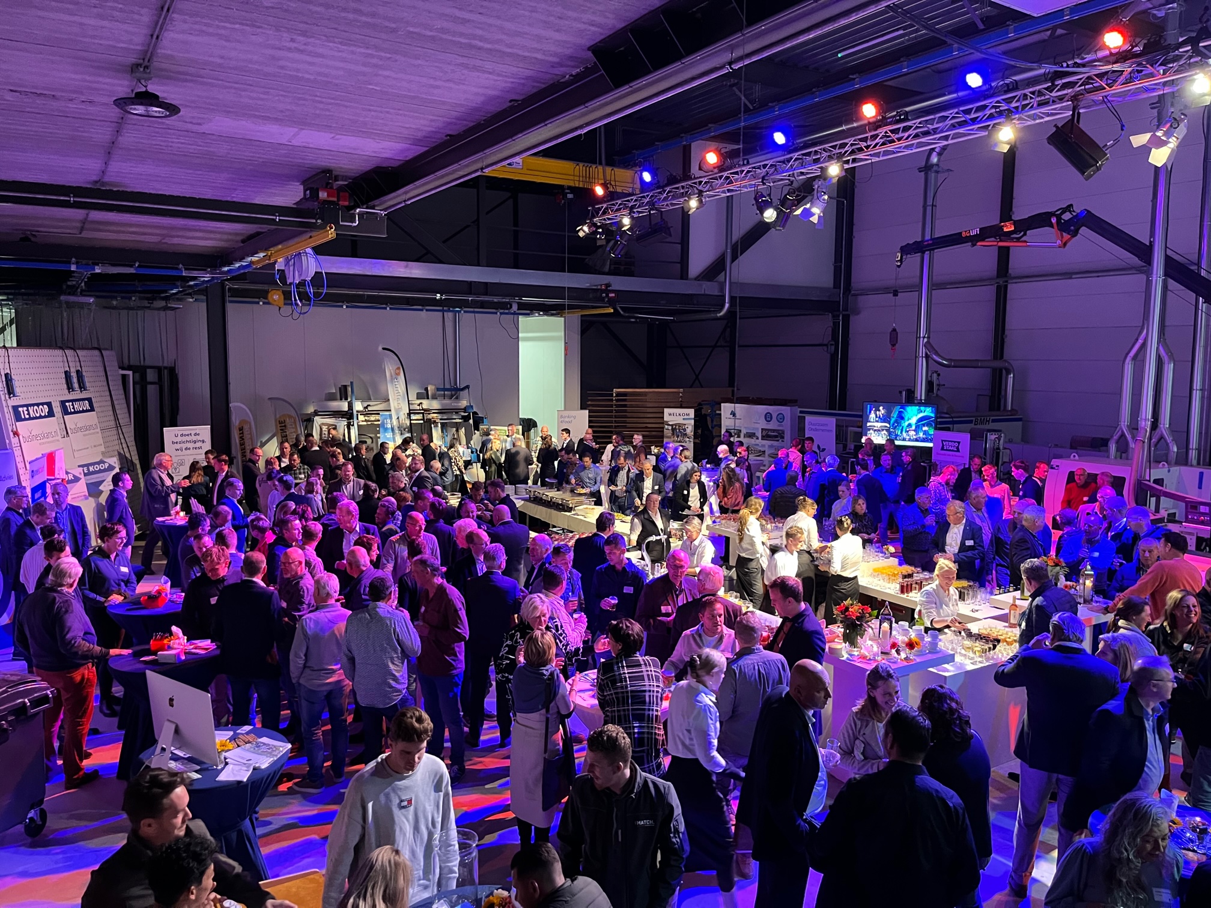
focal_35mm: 26
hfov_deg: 67.3
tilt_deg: -6.0
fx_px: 910
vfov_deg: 53.1
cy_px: 454
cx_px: 606
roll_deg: +0.1
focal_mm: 5.1
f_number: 1.6
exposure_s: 1/33
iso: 500
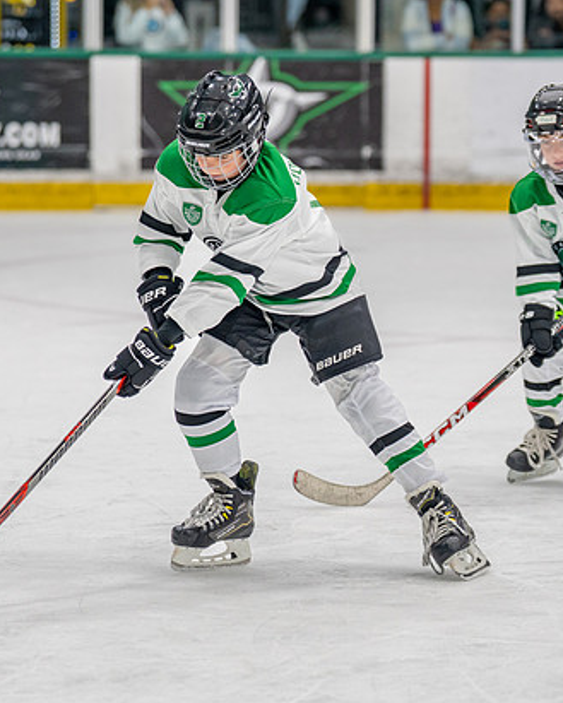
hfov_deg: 7.3
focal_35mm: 212
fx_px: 4414
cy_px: 332
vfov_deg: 9.1
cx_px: 269
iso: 800
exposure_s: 1/1000
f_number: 2.8
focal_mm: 114
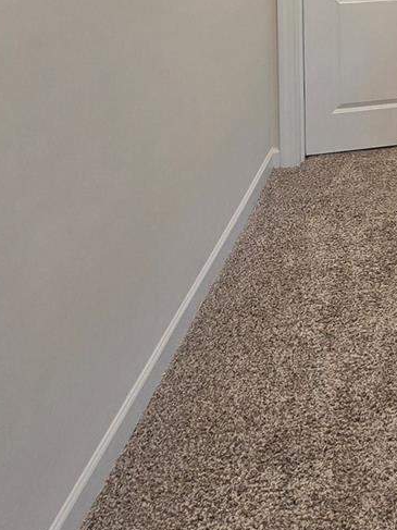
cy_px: -90
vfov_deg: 36.5
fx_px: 627
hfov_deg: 28.3
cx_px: 526
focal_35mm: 41
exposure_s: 1/60
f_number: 2.2
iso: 100
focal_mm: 2.2
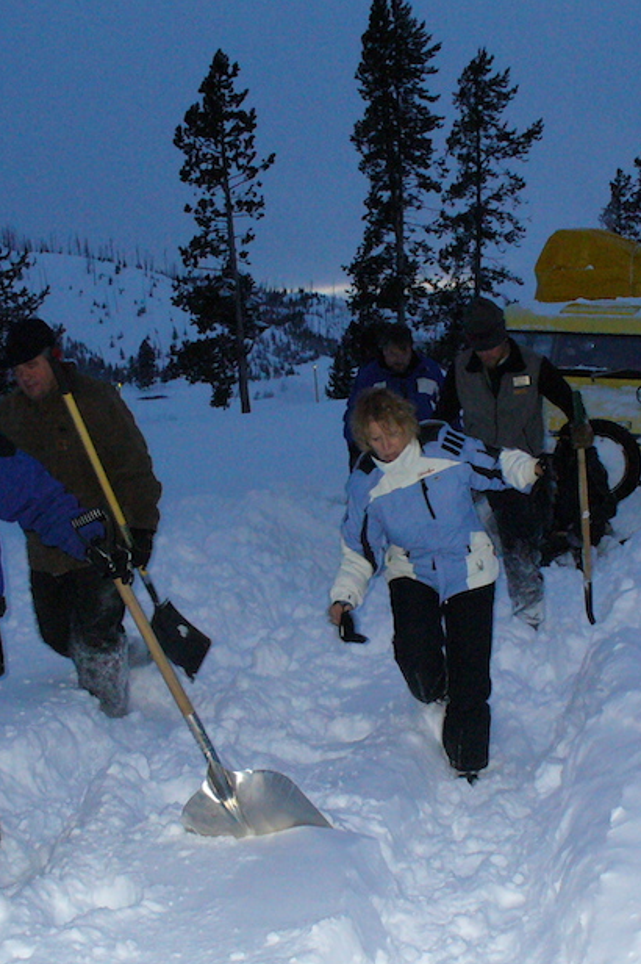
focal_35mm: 60
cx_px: 375
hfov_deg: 22.6
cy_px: 560
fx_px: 1604
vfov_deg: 33.3
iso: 300
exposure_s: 1/60
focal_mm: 6.1
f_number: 2.8
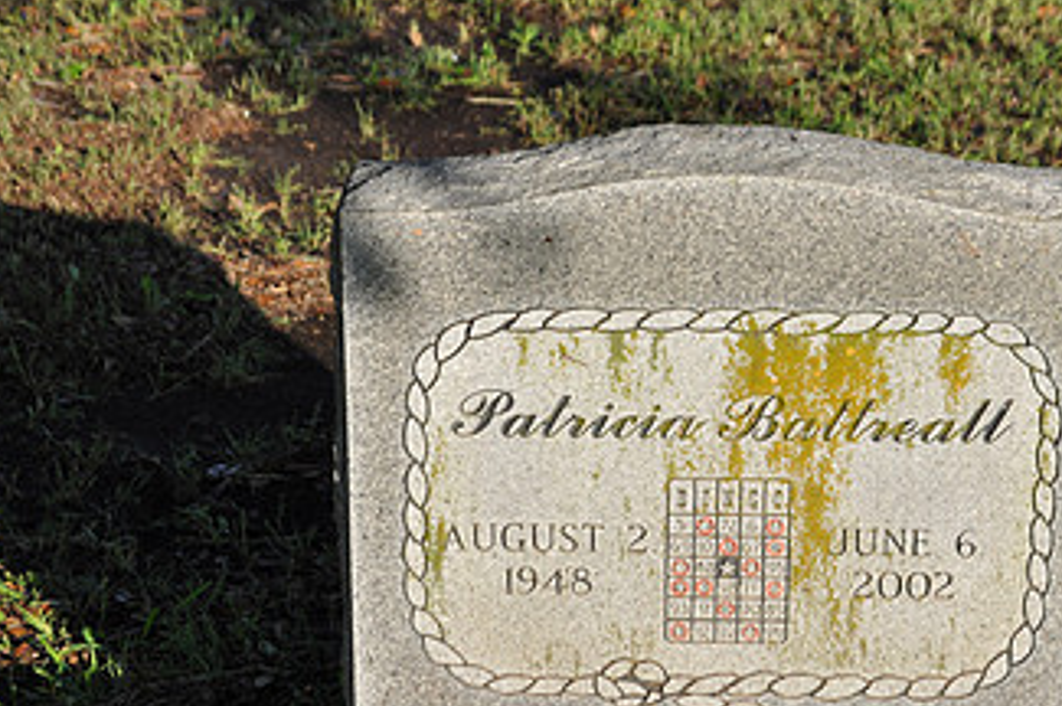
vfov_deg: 11.1
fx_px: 3625
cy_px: 531
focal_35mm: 123
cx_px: 742
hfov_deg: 16.6
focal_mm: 46
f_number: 7.1
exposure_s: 1/200
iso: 200
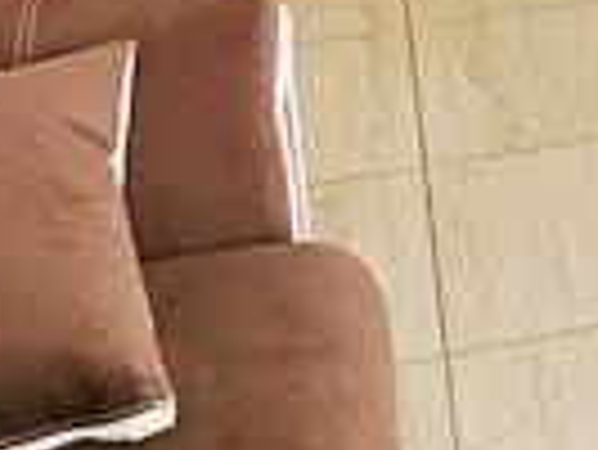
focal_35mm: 100
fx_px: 1729
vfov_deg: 13.5
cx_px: 791
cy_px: -320
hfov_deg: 18.2
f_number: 2.2
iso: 200
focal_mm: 1.7
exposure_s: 1/50
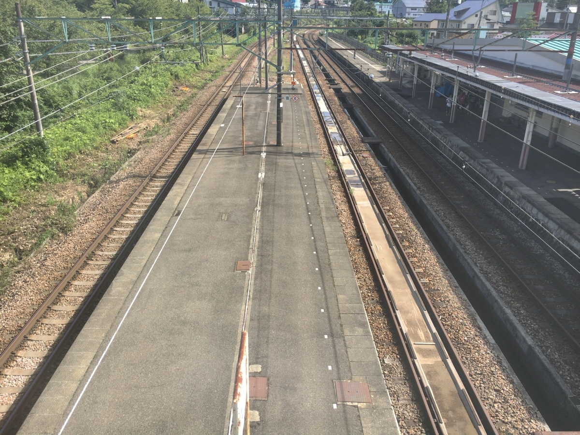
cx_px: 290
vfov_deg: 48.2
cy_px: 218
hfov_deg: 61.7
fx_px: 486
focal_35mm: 29
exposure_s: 1/340
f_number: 2.2
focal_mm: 4.15
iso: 25
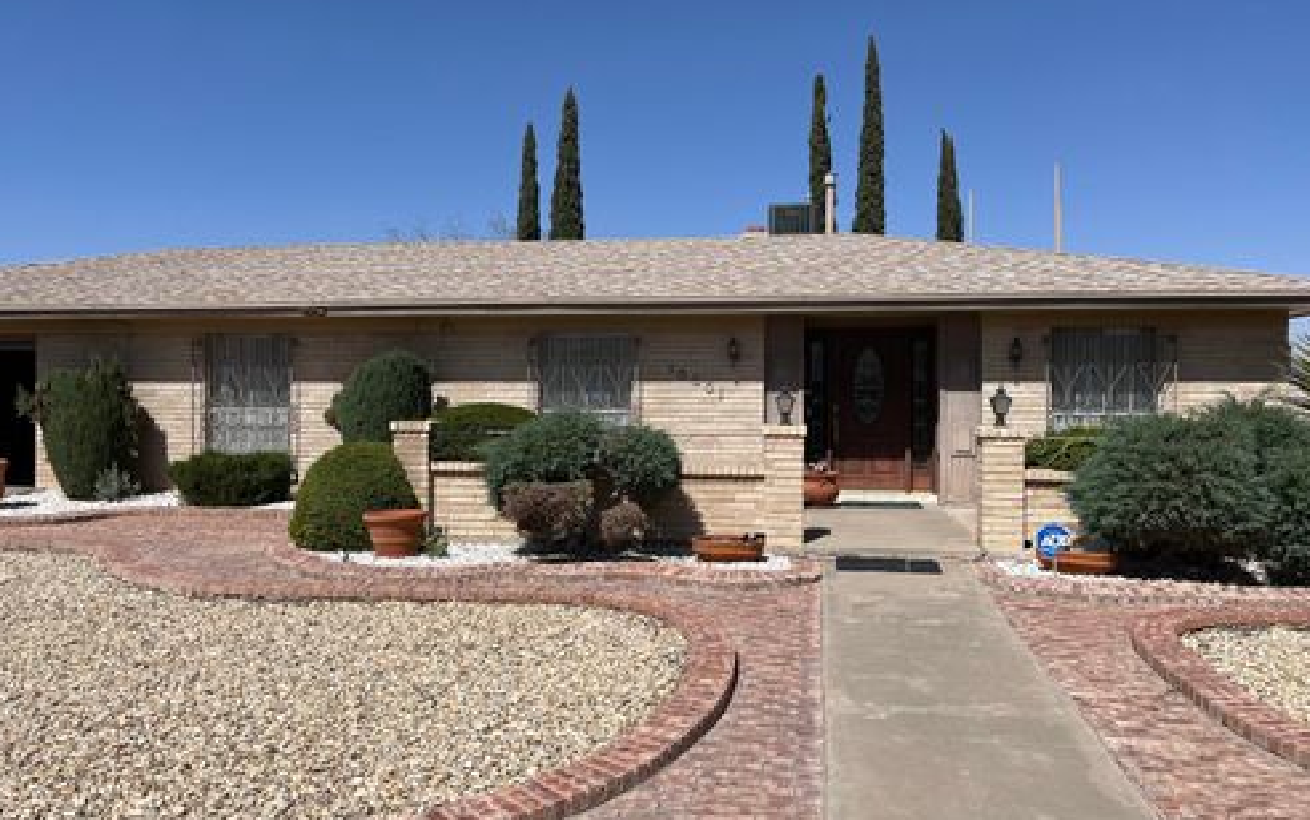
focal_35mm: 28
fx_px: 1000
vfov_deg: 44.6
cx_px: 655
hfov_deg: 66.4
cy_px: 390
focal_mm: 5.1
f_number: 1.6
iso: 50
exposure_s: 1/6173
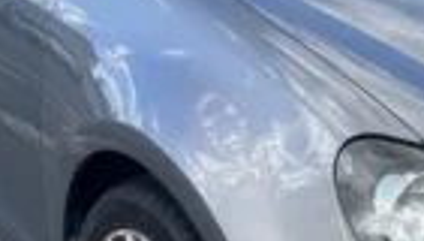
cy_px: 105
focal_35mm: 111
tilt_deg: -14.0
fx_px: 1251
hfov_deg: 18.4
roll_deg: -1.3
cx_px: 484
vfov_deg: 11.0
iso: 80
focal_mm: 6.76
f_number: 1.78
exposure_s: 1/1112
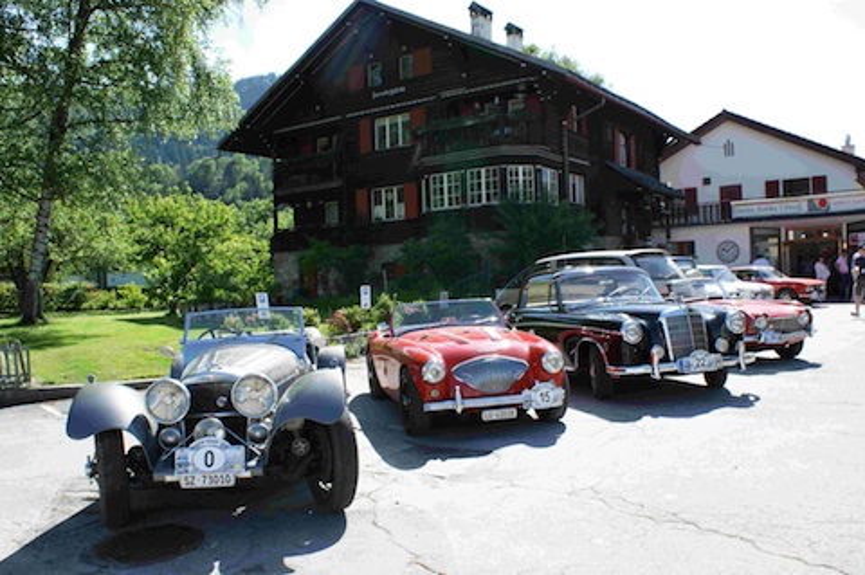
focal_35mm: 30
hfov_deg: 62.0
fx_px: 720
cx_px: 432
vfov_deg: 43.5
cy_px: 288
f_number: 9
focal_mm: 20
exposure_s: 1/80
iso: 100
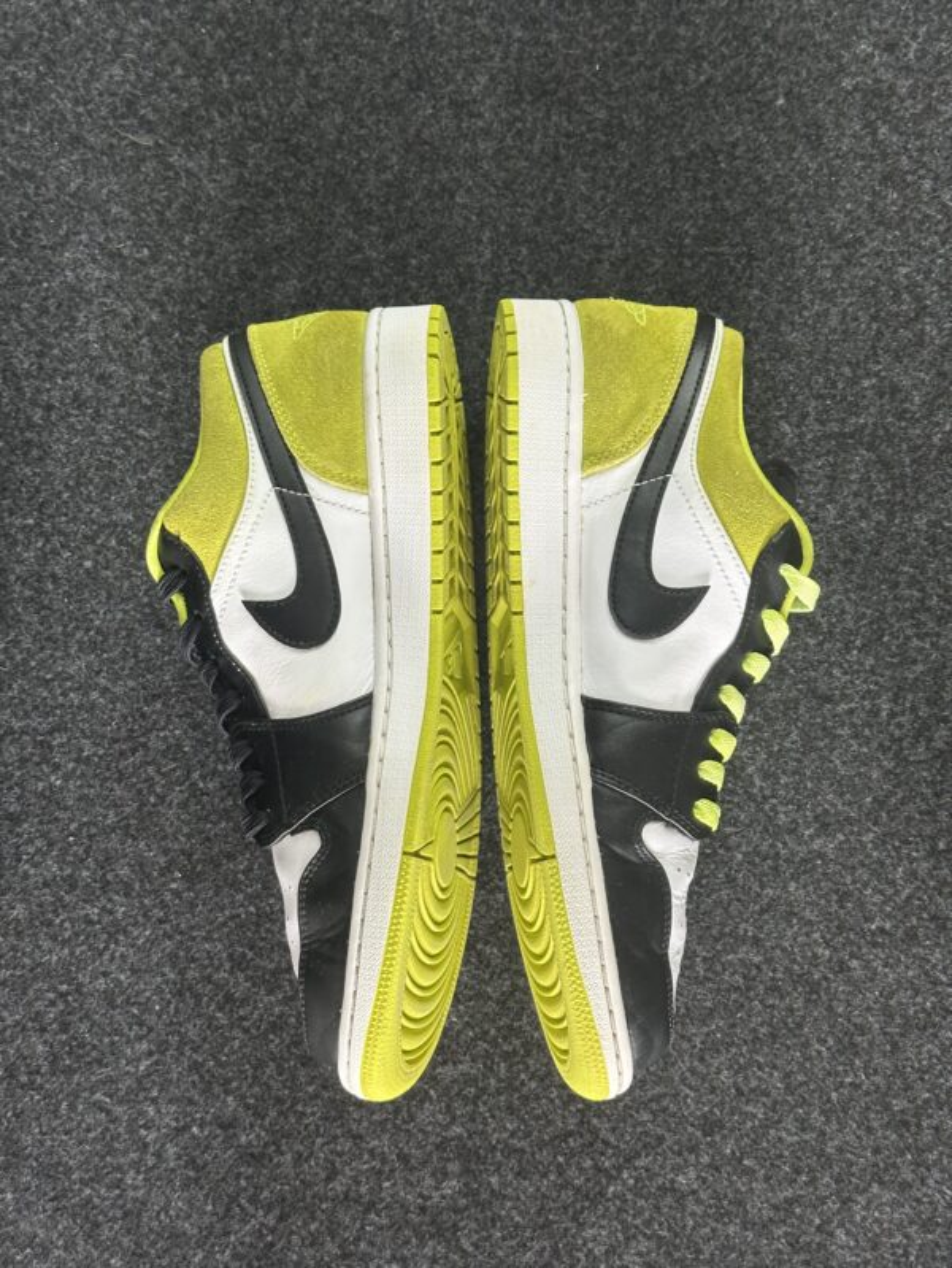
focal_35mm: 48
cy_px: 634
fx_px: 1759
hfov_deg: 30.3
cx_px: 476
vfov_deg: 39.6
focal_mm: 6.86
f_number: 1.78
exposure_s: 1/50
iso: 160
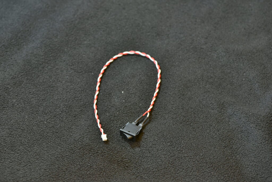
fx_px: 794
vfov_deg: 13.1
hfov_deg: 19.4
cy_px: 91
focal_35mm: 105
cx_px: 136
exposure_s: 1/125
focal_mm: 105
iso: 6400
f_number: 8
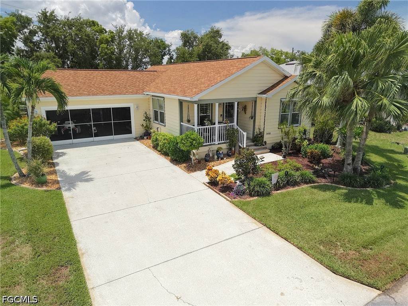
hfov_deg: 71.6
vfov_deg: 56.8
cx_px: 204
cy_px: 153
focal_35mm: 24
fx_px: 283
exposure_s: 1/8000
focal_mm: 8.67
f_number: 1.8
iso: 800
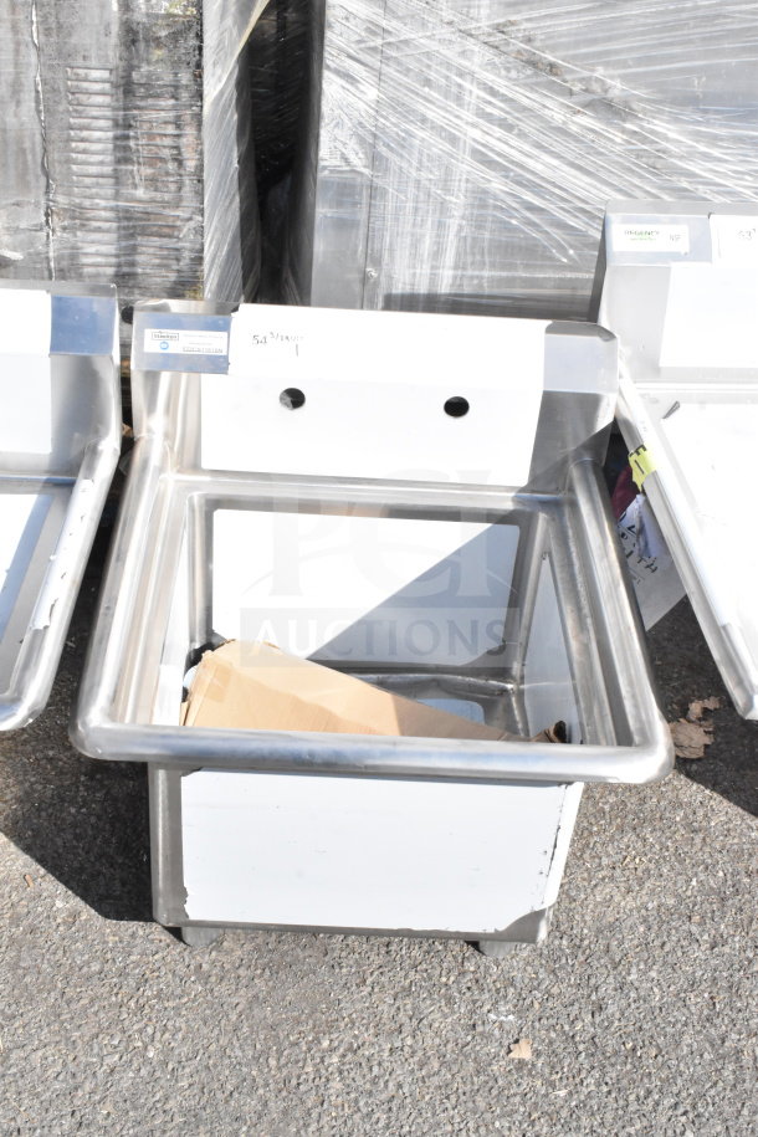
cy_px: 568
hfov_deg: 30.8
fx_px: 1374
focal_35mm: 44
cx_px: 379
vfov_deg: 45.0
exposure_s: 1/2000
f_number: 22
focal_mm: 29
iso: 6400
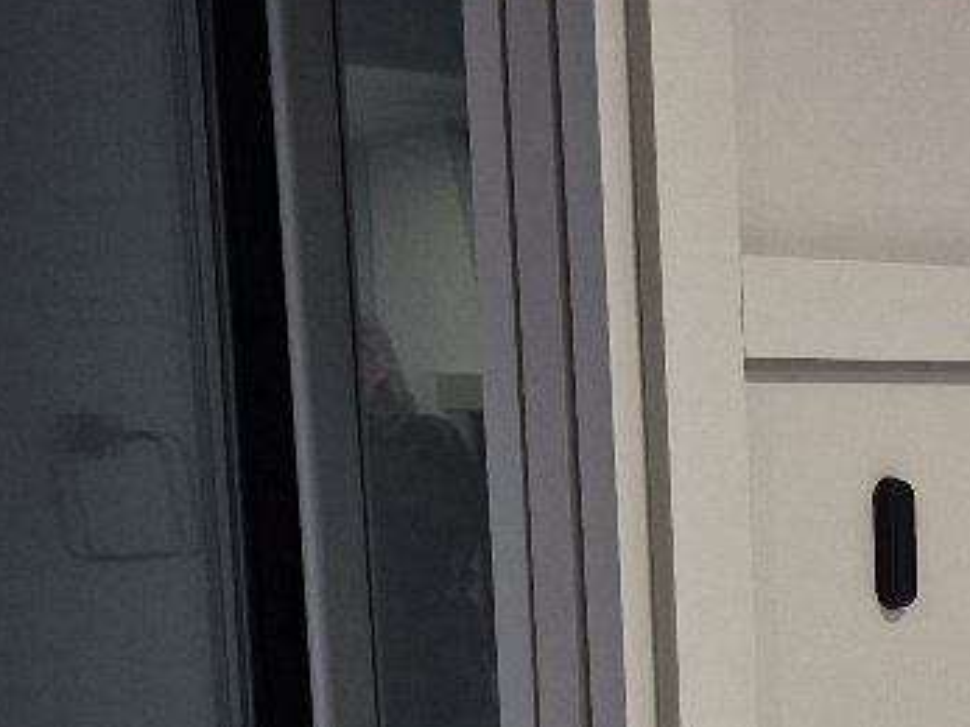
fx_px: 2969
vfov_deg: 13.4
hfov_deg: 17.6
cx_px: 1194
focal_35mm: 106
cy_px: 970
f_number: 1.8
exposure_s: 1/65.4
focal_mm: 5.4
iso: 160
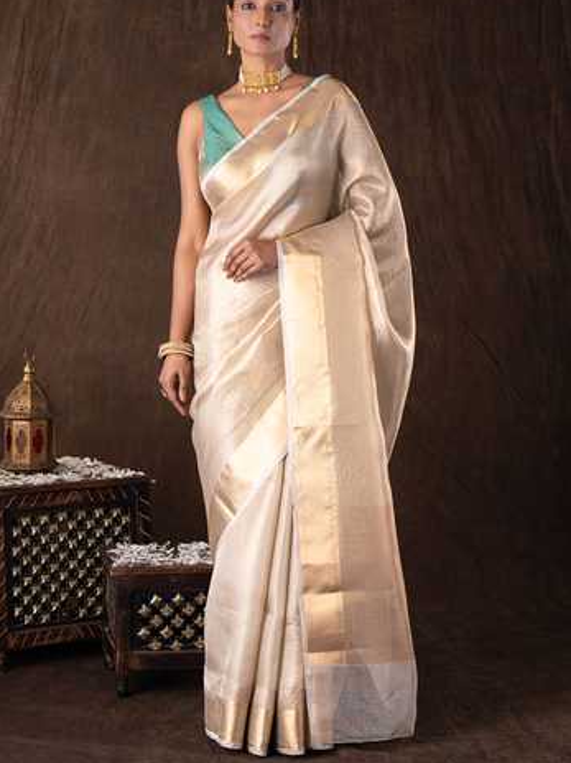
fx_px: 1320
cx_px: 285
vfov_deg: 32.2
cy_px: 358
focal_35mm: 60
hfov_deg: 24.4
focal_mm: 55
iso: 200
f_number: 6.3
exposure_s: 1/125
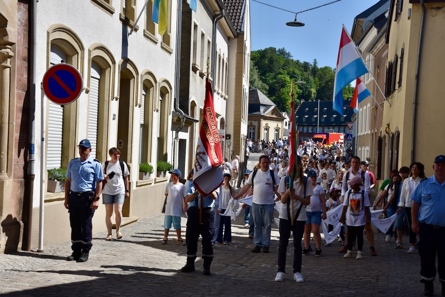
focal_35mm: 62
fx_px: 767
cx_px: 222
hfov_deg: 32.4
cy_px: 148
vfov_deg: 21.9
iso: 200
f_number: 10
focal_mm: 62
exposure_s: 1/400
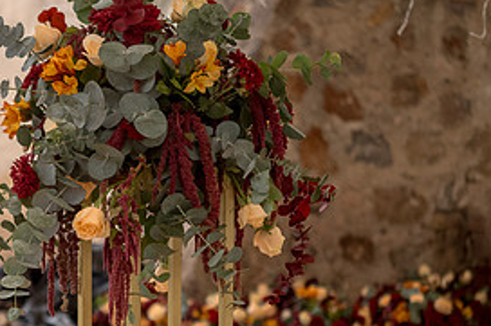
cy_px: 266
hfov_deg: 15.9
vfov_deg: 10.7
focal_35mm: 128
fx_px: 1745
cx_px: 123
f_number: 3.2
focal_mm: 60
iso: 100
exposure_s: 1/200
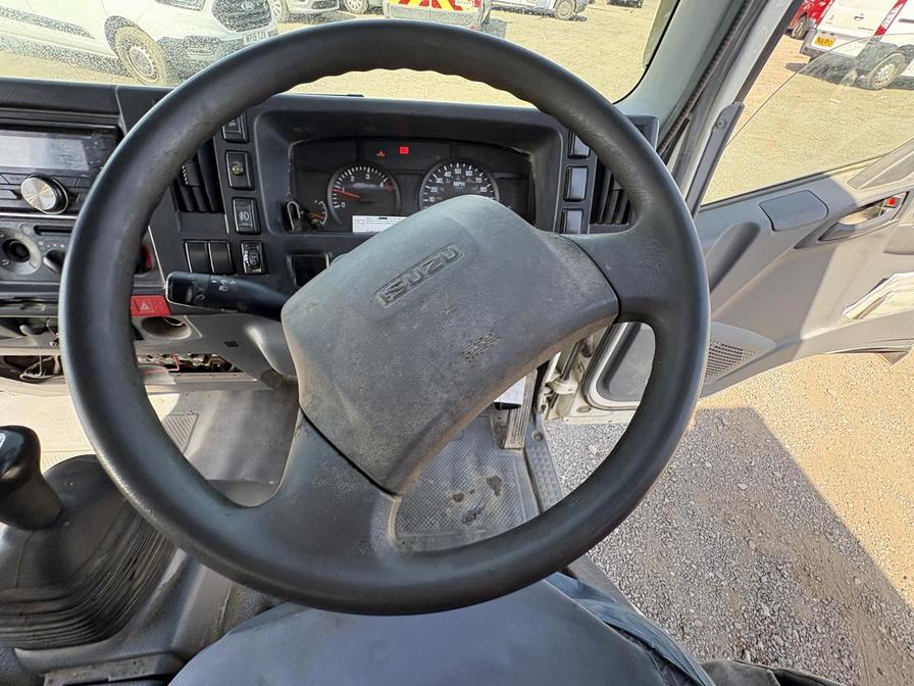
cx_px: 457
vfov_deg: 85.7
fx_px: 370
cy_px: 343
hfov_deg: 102.1
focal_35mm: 14
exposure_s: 1/141
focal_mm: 2.22
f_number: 2.2
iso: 80
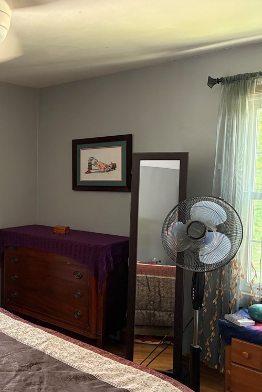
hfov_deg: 34.5
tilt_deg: -5.1
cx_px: 40
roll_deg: -0.7
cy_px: 197
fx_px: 404
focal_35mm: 37
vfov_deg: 51.9
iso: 640
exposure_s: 1/40
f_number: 1.6
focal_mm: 5.96
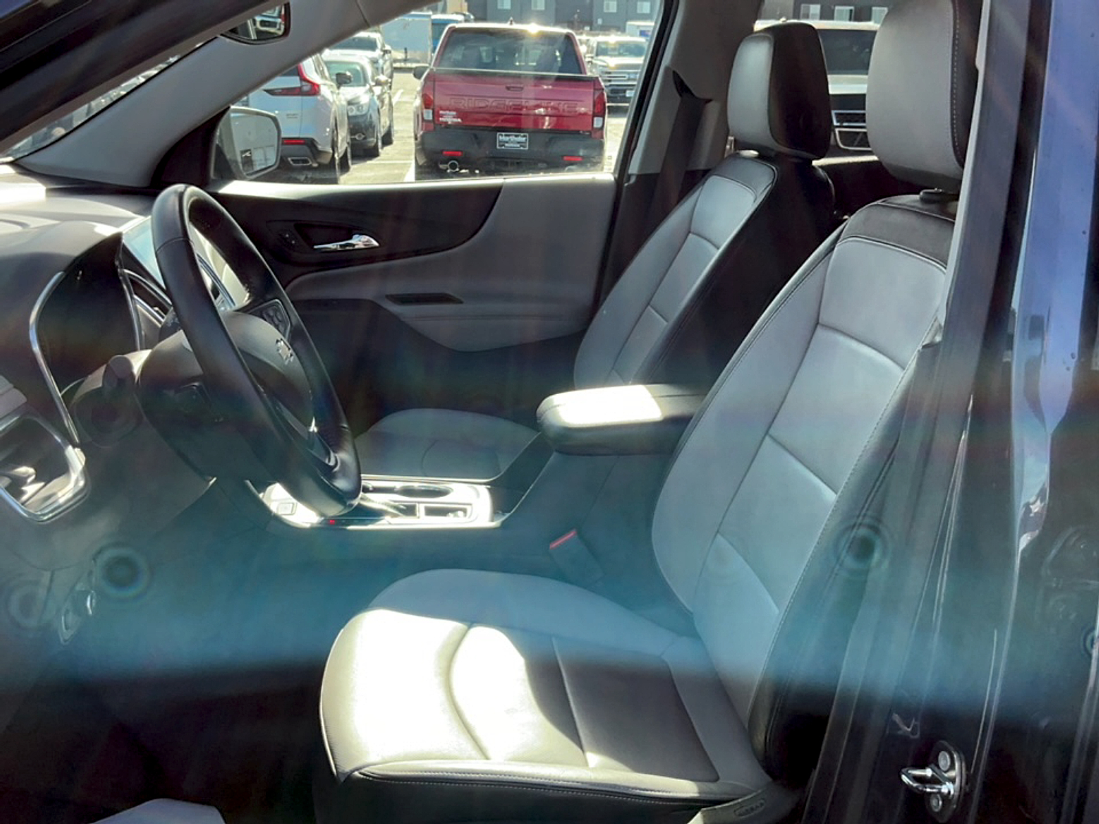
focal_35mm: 30
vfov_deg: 46.8
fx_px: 952
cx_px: 550
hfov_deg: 60.0
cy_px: 412
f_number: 1.8
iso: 32
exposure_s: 1/287
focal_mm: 3
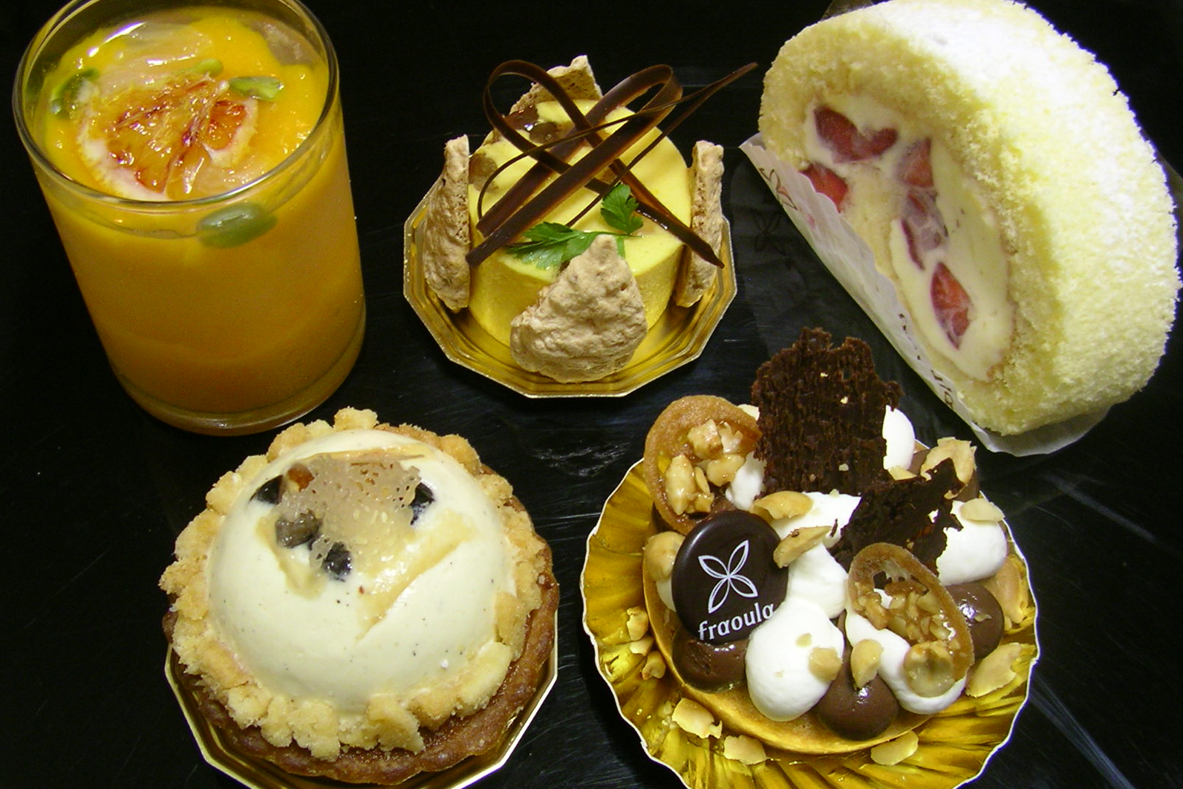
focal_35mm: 47
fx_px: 1544
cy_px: 382
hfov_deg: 41.9
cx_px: 591
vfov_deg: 28.6
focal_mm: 7
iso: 100
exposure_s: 1/4.3
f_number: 3
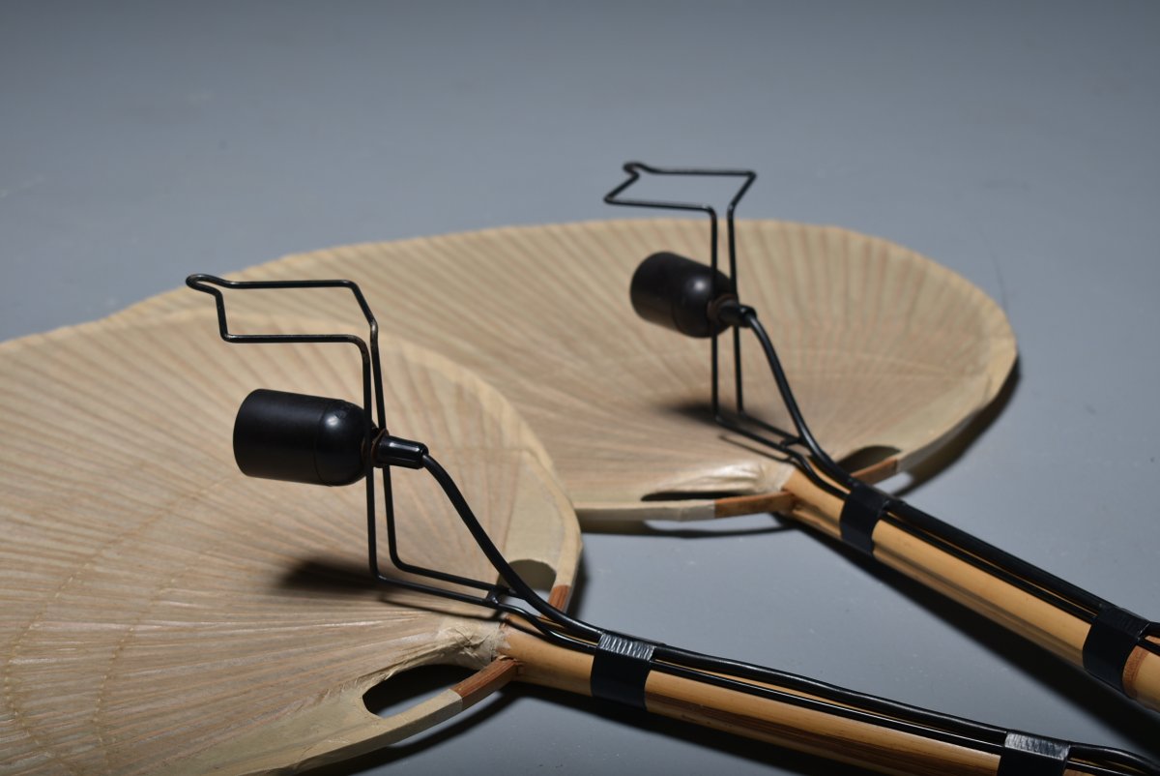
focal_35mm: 72
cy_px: 388
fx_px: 2322
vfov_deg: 19.0
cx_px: 580
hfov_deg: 28.1
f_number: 5.6
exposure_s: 1/200
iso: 100
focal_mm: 48
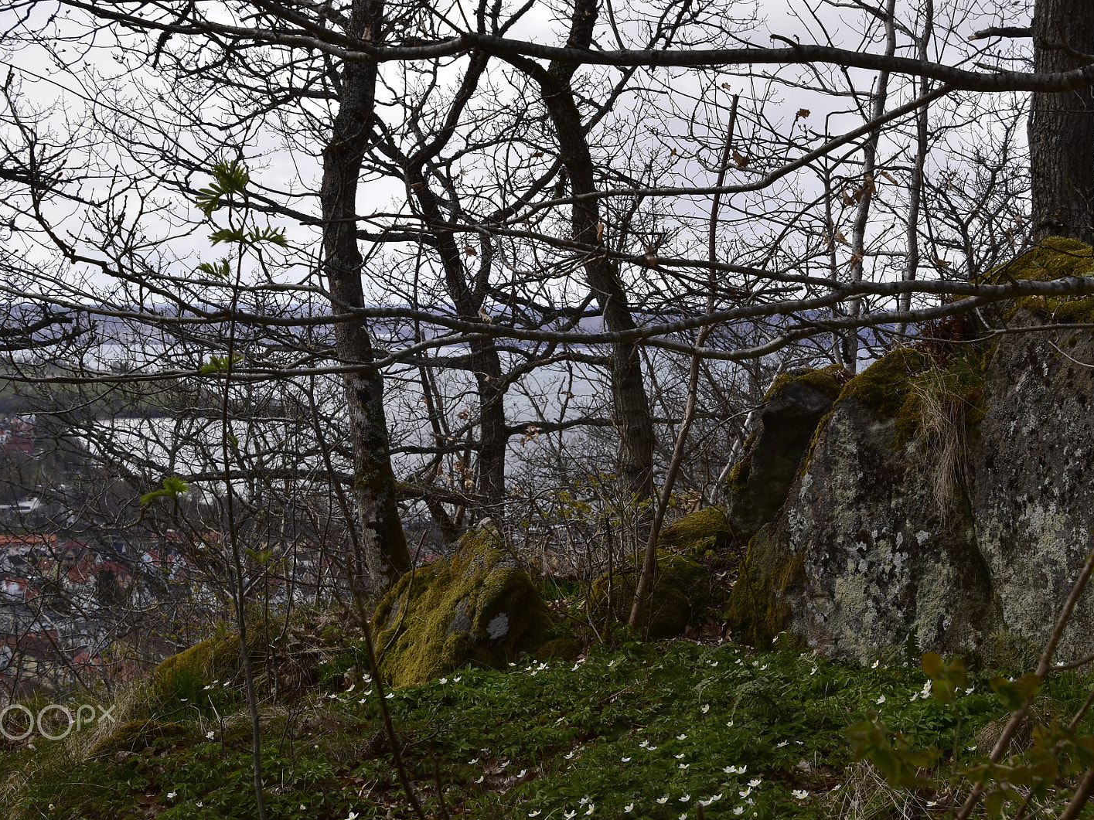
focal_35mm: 62
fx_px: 1959
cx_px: 542
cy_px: 411
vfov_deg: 23.6
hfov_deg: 31.2
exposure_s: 1/320
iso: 250
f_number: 9
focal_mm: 38
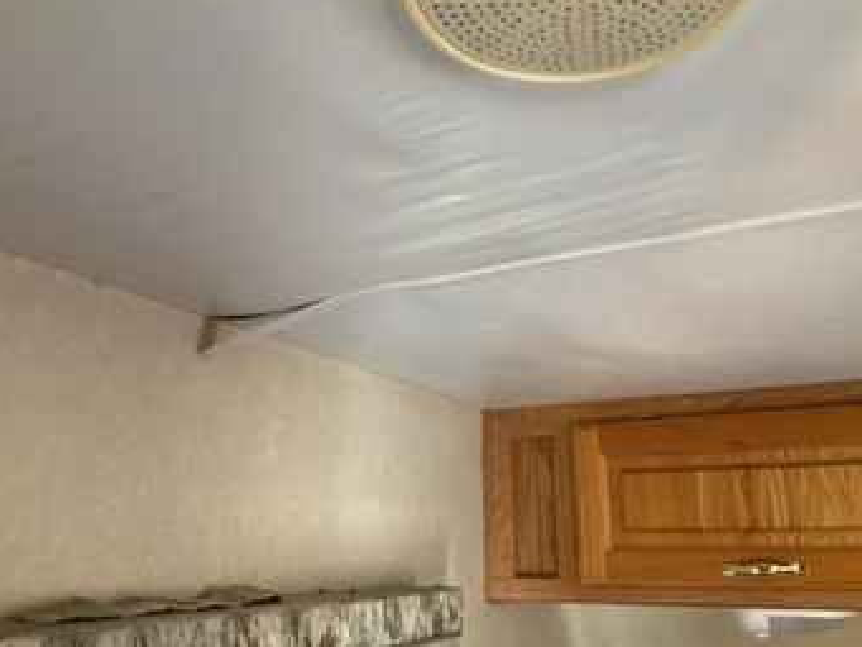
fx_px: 847
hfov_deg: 53.9
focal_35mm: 34
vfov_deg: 41.8
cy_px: 308
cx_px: 460
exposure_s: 1/60
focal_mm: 3
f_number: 1.8
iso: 250
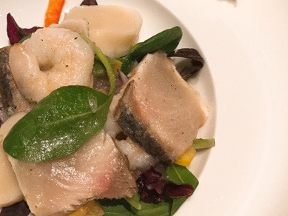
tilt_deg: -60.4
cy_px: 70
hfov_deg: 37.0
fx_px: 424
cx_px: 92
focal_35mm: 51
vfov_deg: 28.4
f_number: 2.4
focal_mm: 3.3
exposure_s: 1/30
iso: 250
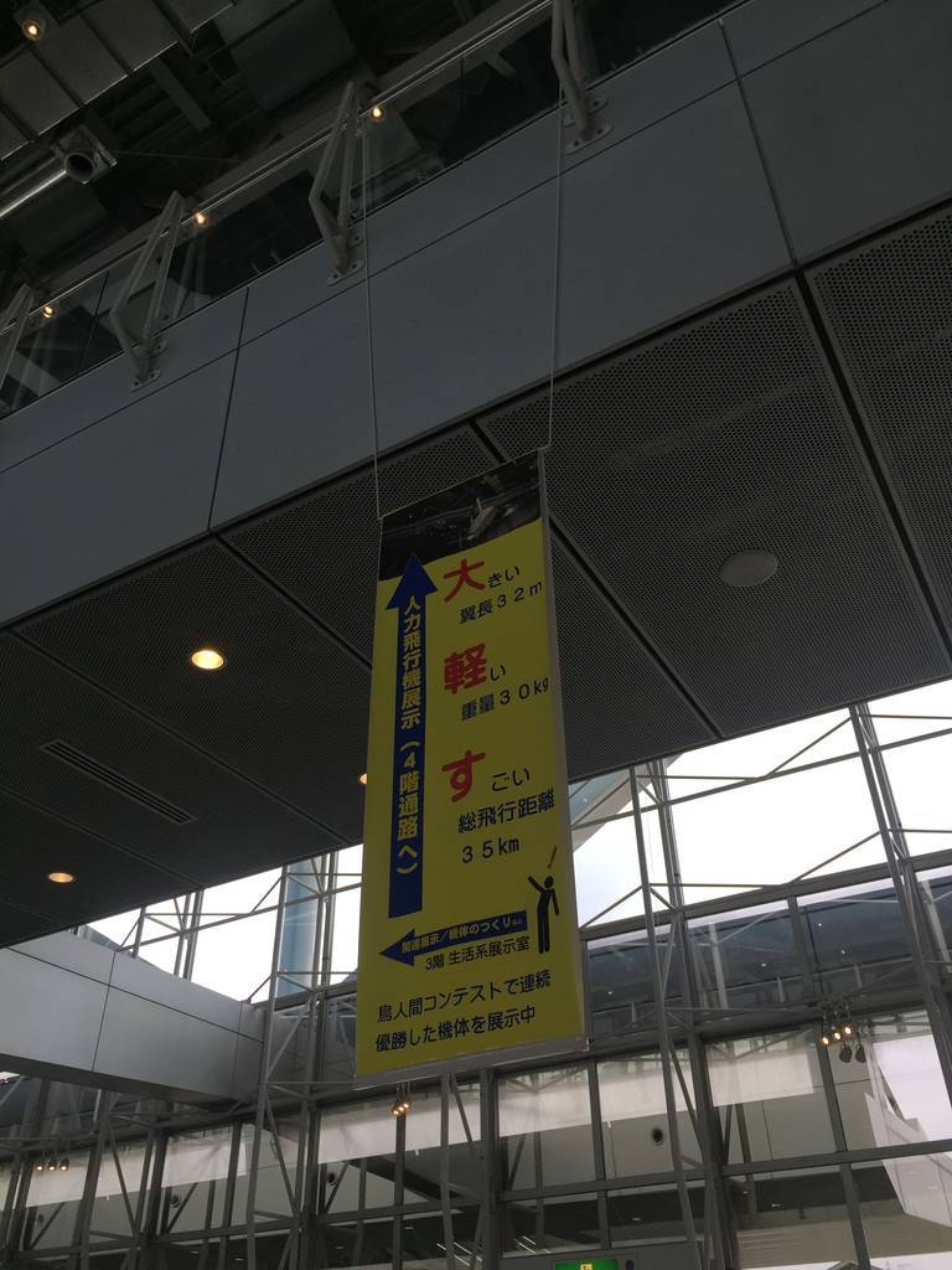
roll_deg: +2.0
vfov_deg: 61.7
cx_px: 476
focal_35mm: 29
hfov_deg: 48.2
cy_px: 635
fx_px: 1063
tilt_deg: +37.0
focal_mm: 4.15
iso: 32
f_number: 2.2
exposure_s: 1/170
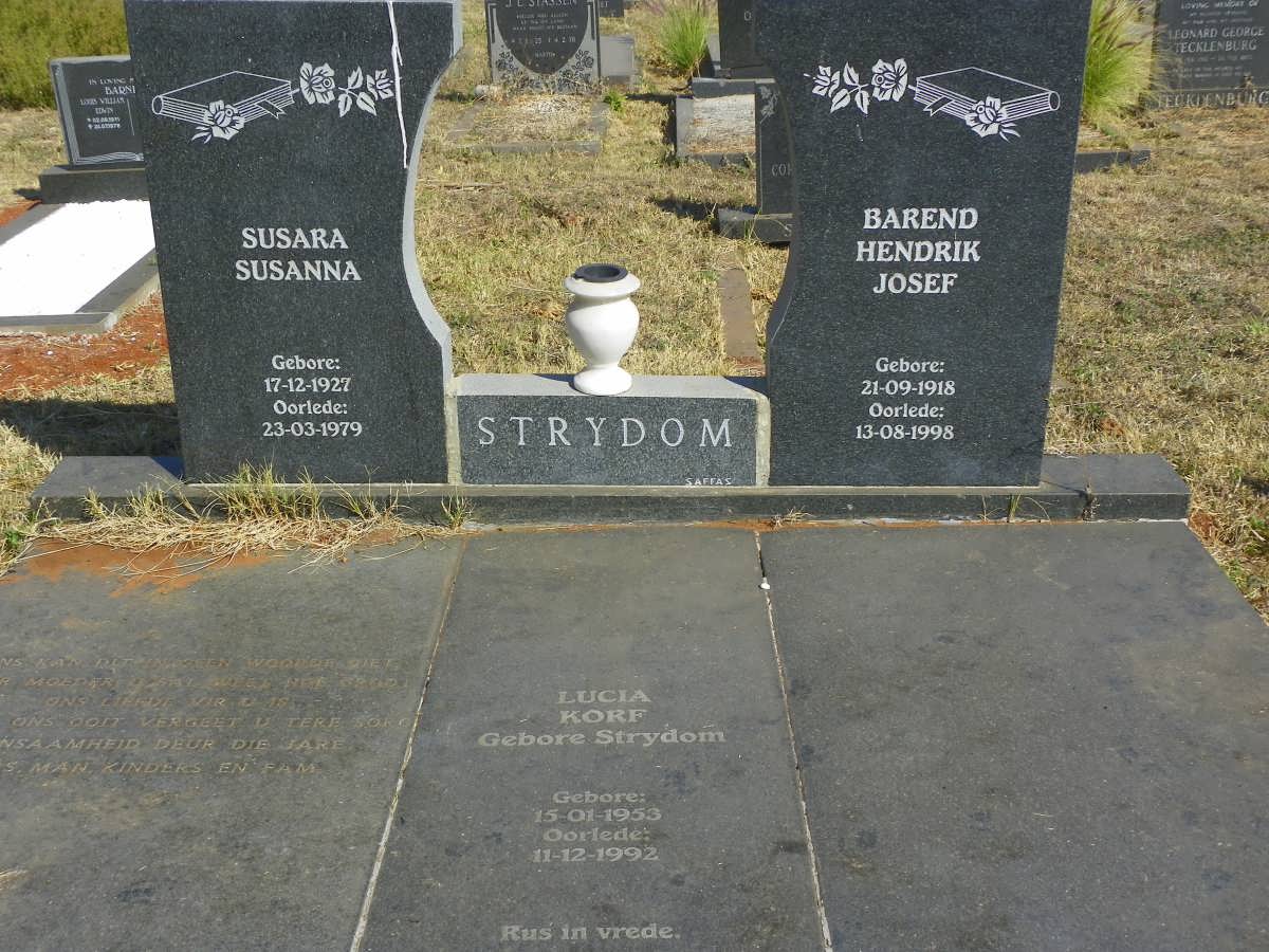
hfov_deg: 42.9
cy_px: 476
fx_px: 1613
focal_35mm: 44
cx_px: 634
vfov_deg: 32.9
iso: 64
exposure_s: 1/320
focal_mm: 7.9
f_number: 4.5
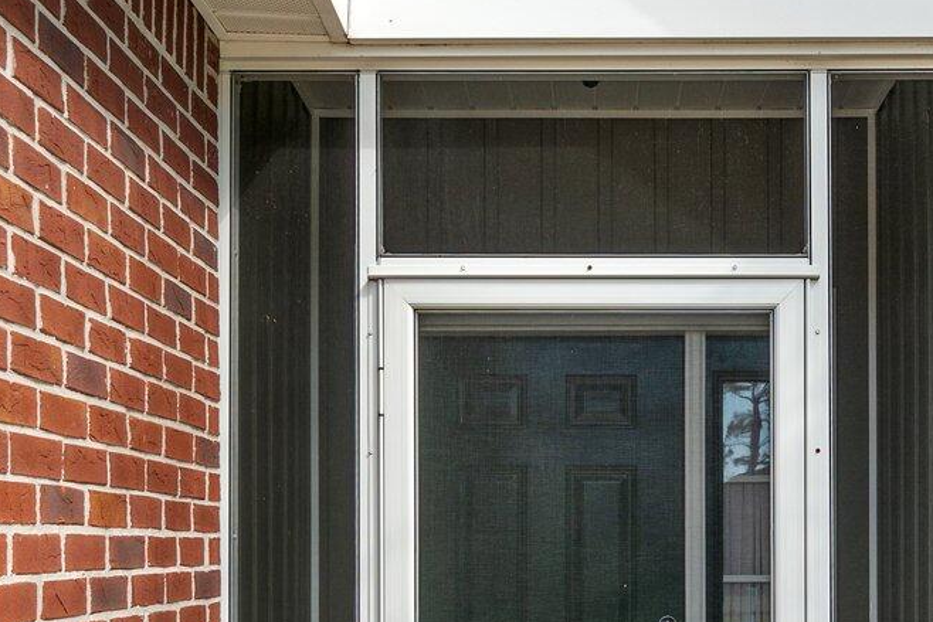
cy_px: 519
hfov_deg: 35.4
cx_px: 605
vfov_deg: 23.7
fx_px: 1452
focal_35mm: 56
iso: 100
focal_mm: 12
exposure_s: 1/13
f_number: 8
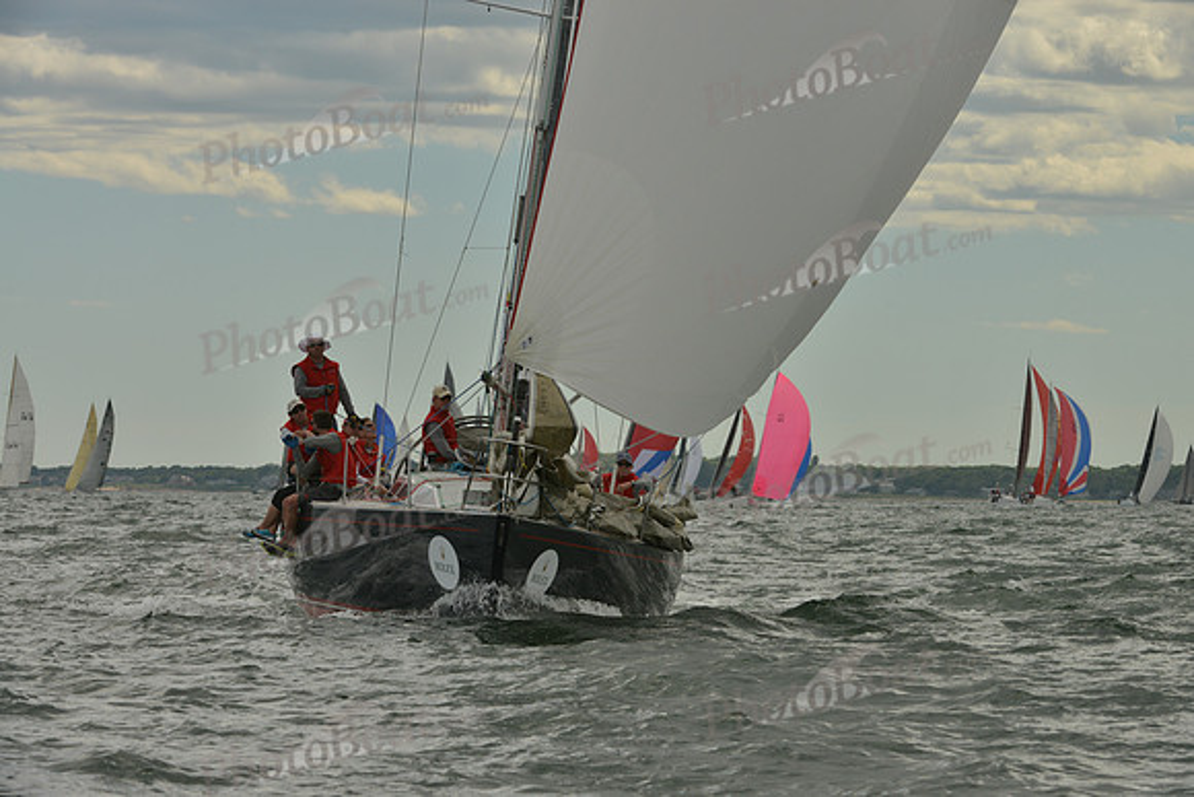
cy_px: 398
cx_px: 597
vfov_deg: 6.9
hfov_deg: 10.3
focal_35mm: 200
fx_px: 6635
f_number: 11
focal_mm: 200
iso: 400
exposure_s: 1/800
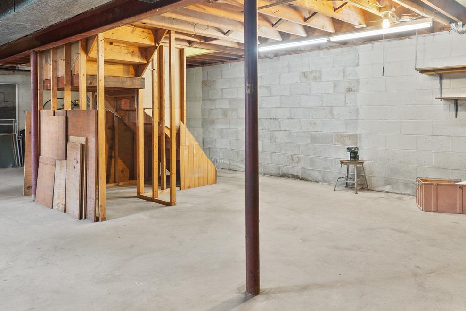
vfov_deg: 44.6
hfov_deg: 63.4
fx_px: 375
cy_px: 117
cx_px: 201
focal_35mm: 29
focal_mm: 14
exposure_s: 1.3
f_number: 8
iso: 100
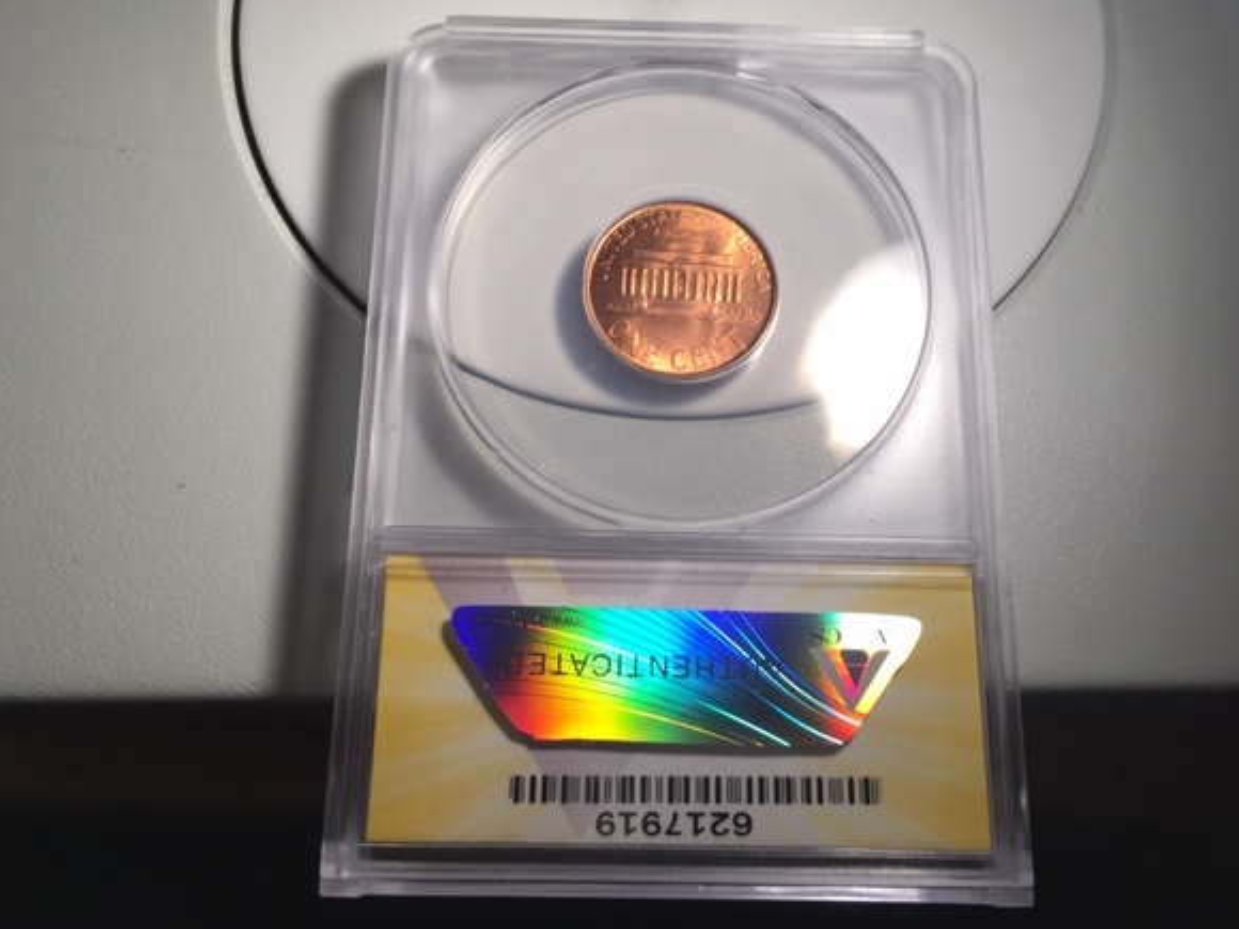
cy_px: 440
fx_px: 1145
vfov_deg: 44.1
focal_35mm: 32
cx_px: 647
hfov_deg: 56.8
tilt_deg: -72.6
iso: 32
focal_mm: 4.15
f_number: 2.2
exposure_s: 1/120
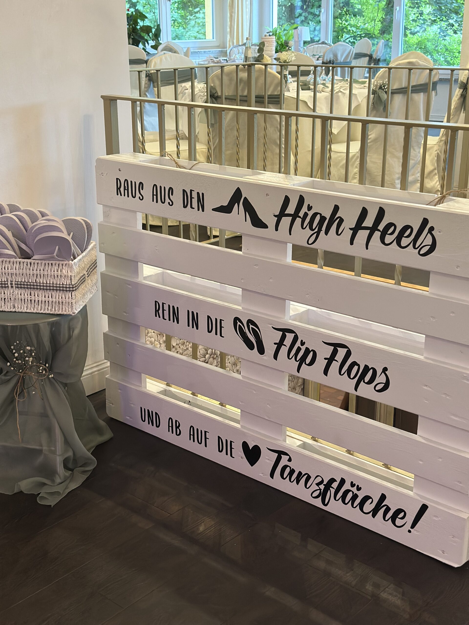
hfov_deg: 30.3
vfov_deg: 39.7
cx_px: 234
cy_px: 312
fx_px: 867
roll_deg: +1.1
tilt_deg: -17.9
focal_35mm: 48
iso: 320
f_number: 1.78
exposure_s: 1/50
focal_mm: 6.86
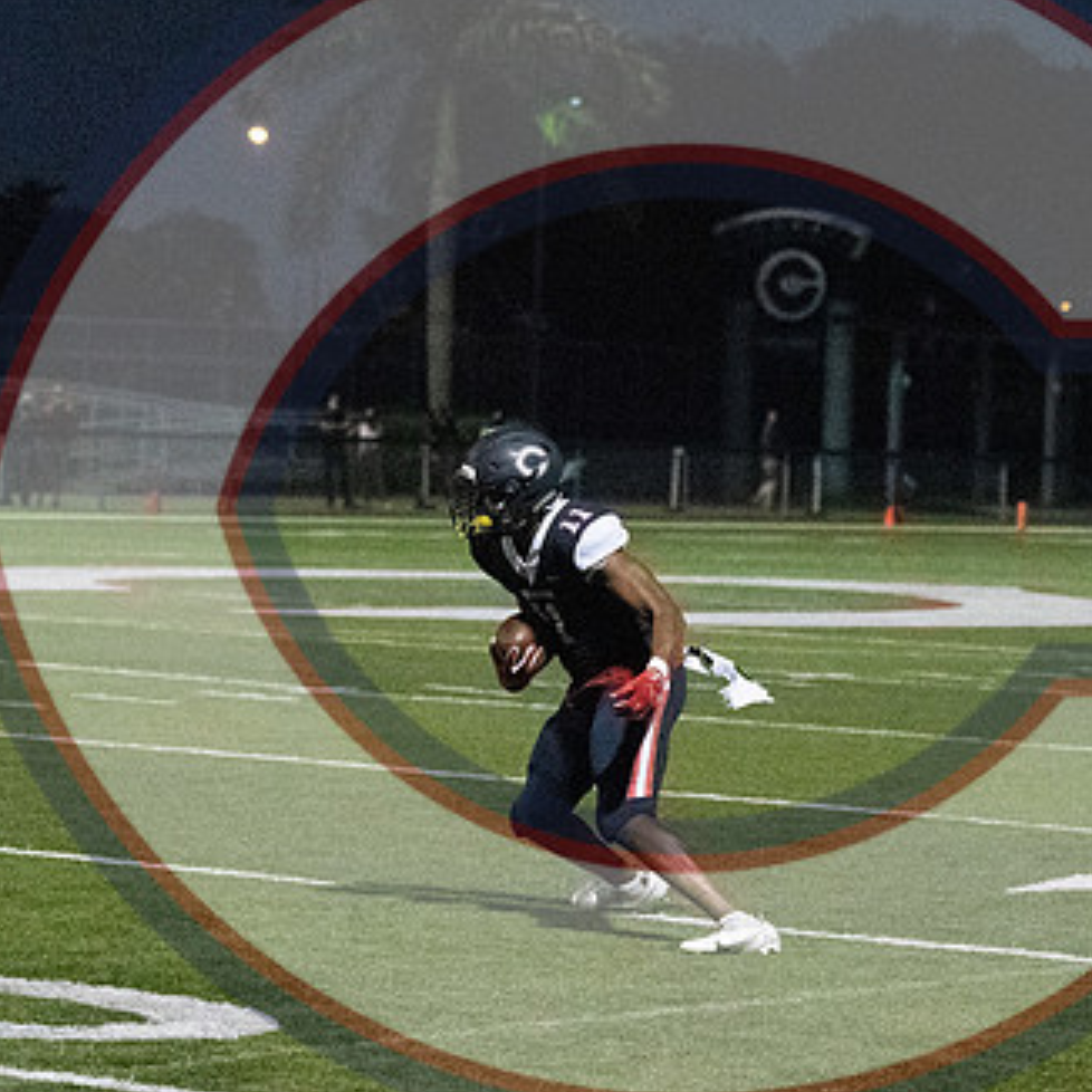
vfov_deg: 11.0
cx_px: 673
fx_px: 5675
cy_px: 507
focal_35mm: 159
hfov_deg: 11.0
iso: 36000
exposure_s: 1/3200
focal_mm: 70
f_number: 2.8
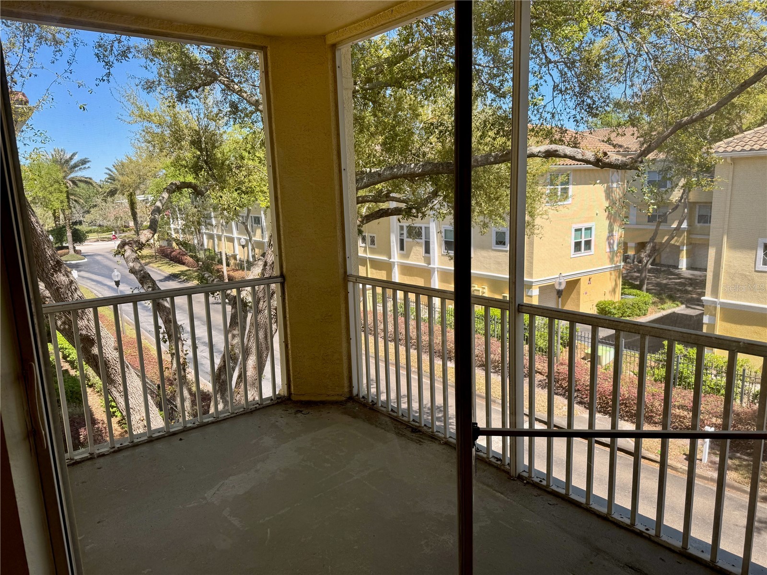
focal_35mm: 24
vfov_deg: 56.8
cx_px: 384
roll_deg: +2.1
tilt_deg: -11.8
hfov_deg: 71.6
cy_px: 288
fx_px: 532
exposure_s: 1/980
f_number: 1.78
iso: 80
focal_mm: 6.76
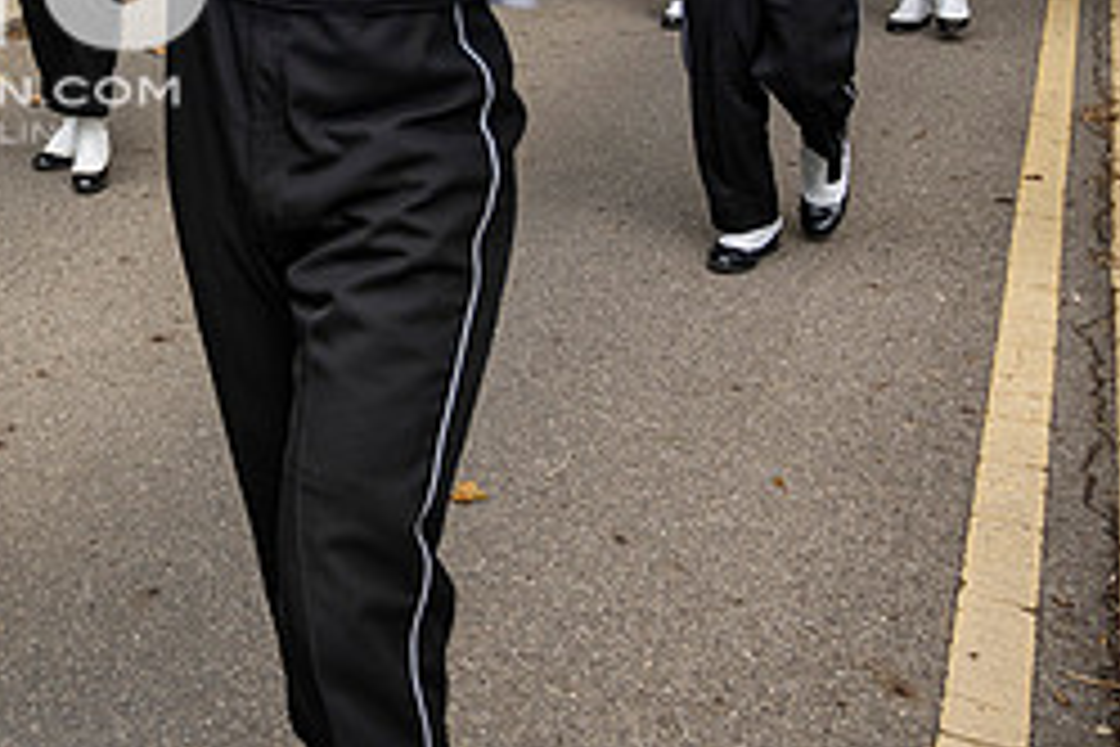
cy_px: -70
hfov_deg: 31.4
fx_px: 1742
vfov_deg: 22.8
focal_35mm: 56
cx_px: -130
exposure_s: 1/1000
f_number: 4
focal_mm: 24
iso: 500
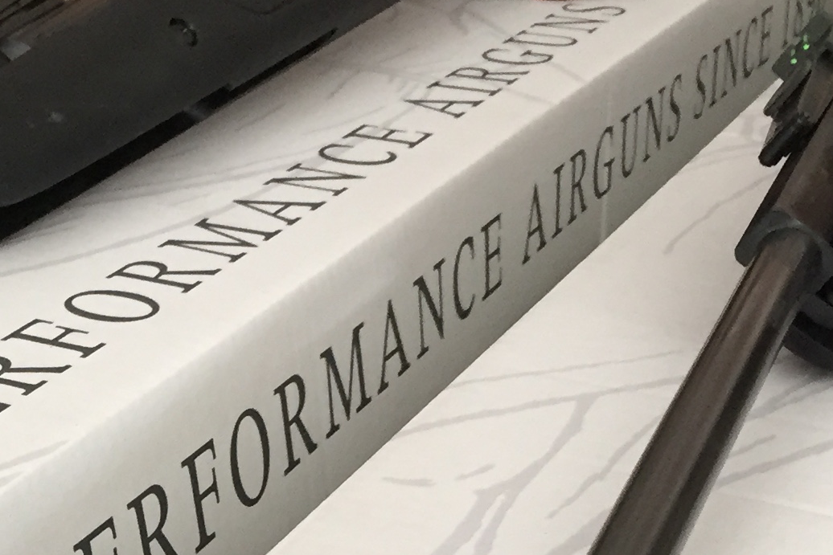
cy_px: 633
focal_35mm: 95
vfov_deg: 14.0
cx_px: -13
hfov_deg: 20.7
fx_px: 2198
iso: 160
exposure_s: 1/33
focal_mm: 4.15
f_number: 2.2
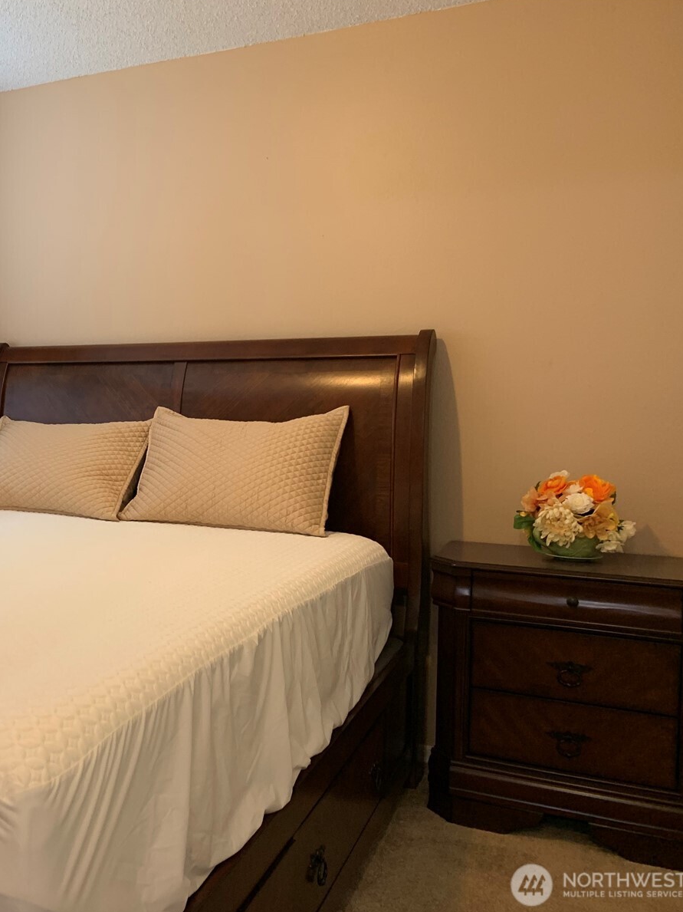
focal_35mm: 35
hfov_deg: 38.5
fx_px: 921
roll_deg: -1.2
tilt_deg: -2.9
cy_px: 456
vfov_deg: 52.6
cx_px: 97
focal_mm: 4.25
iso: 100
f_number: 1.8
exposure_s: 1/60
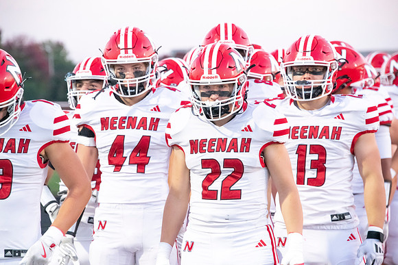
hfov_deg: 8.9
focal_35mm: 230
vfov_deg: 6.0
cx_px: 199
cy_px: 132
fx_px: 2543
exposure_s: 1/800
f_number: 7.1
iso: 10000
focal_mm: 230
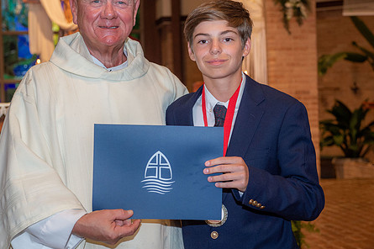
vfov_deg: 15.9
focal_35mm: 86
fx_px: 893
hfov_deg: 23.7
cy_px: 108
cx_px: 196
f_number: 5.6
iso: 1600
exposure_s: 1/125
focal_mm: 66
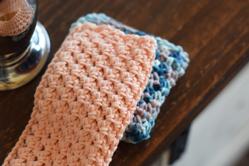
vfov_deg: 10.8
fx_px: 882
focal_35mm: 128
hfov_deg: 16.1
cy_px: 83
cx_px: 124
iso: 800
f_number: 2.8
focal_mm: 85
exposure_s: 1/125
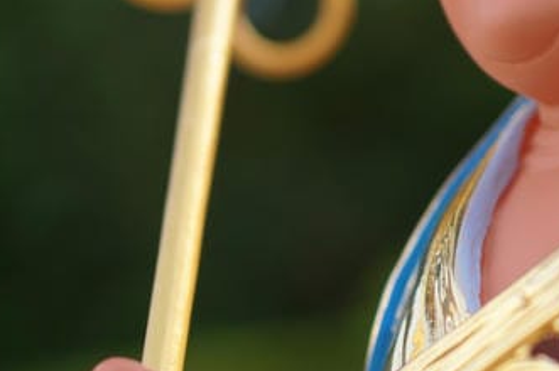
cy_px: 51
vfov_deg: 10.7
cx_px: 620
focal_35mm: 127
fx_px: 1970
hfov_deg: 15.7
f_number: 2.8
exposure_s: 1/800
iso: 100
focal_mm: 35
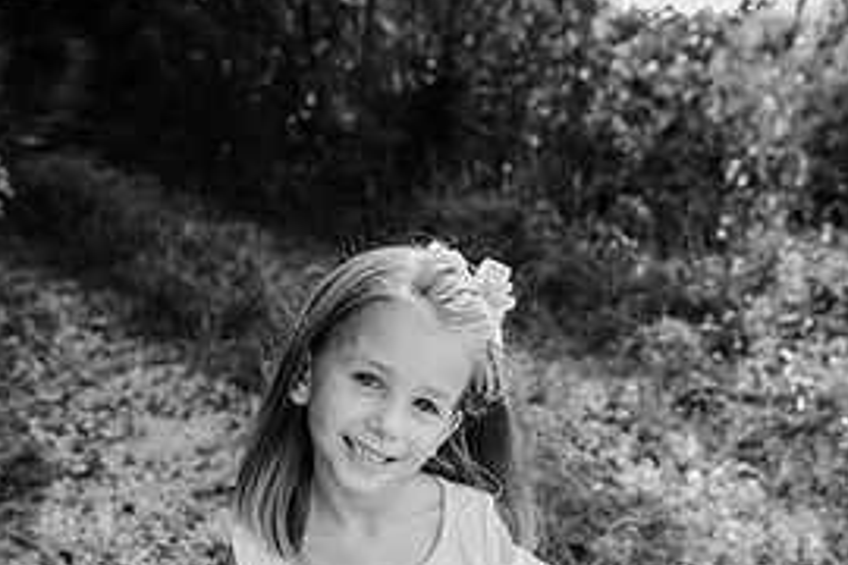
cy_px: 590
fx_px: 942
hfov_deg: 48.4
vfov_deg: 30.5
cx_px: 405
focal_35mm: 40
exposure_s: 1/640
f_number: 3.5
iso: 200
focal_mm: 24
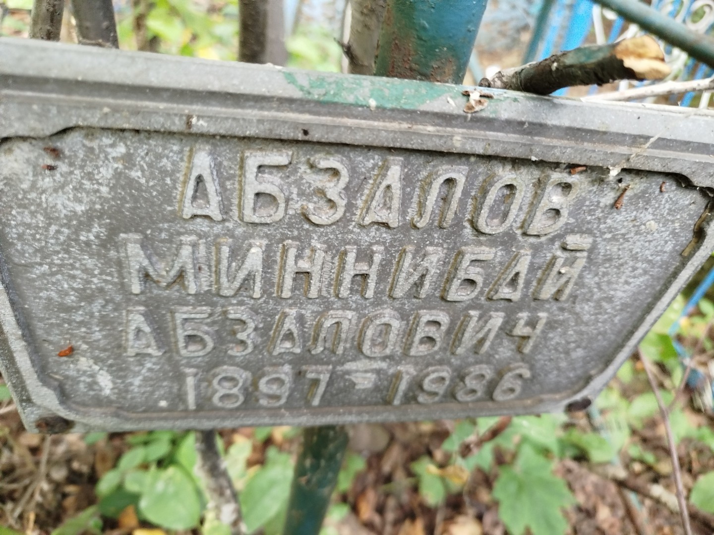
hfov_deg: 71.6
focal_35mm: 24
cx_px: 357
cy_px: 268
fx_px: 495
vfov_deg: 56.8
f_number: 1.7
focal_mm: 5.31
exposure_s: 1/33
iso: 640
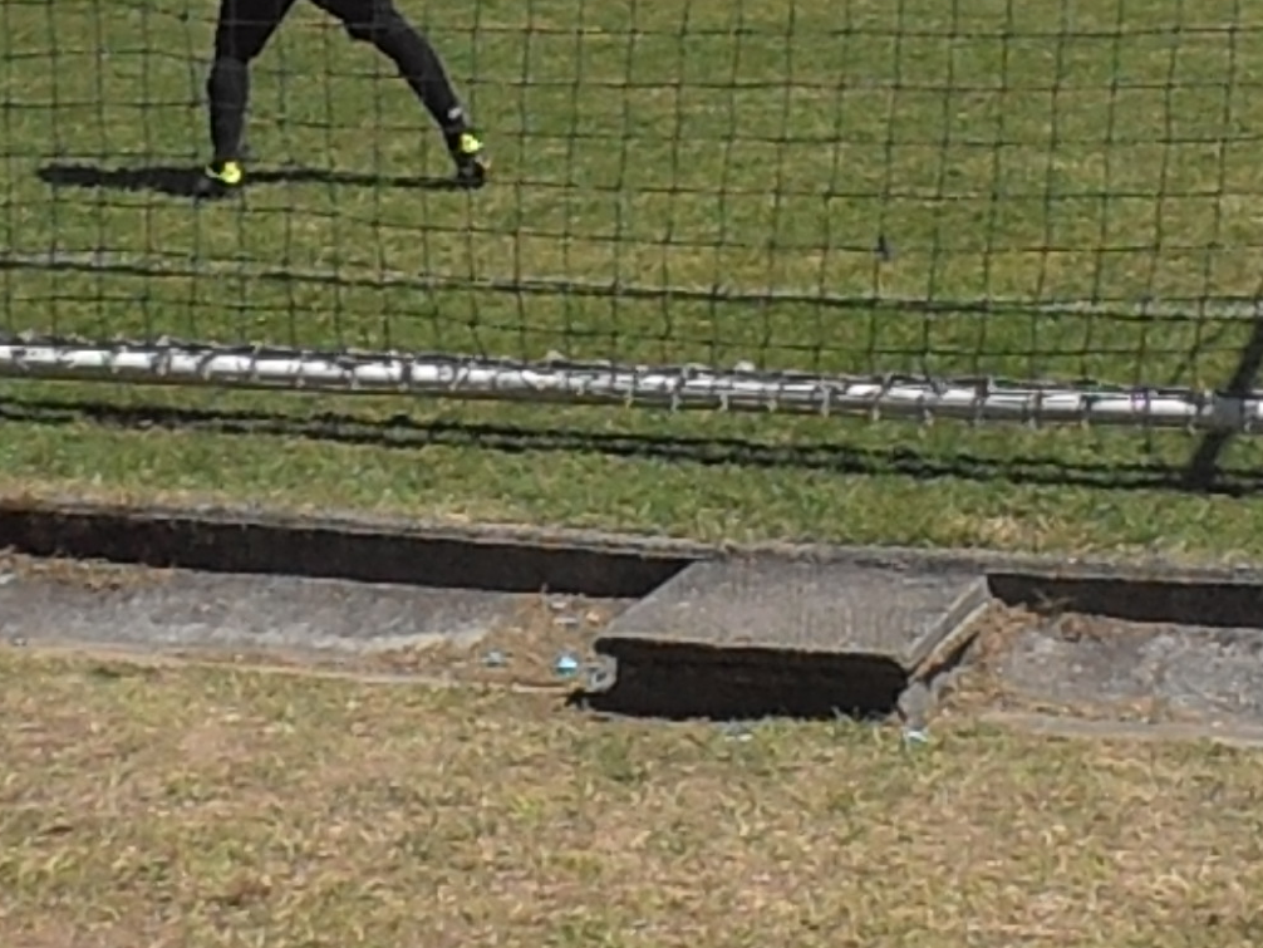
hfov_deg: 16.9
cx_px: 888
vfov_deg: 12.6
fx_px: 4233
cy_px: 1
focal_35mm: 116
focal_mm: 10.04
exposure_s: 1/640
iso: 400
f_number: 11
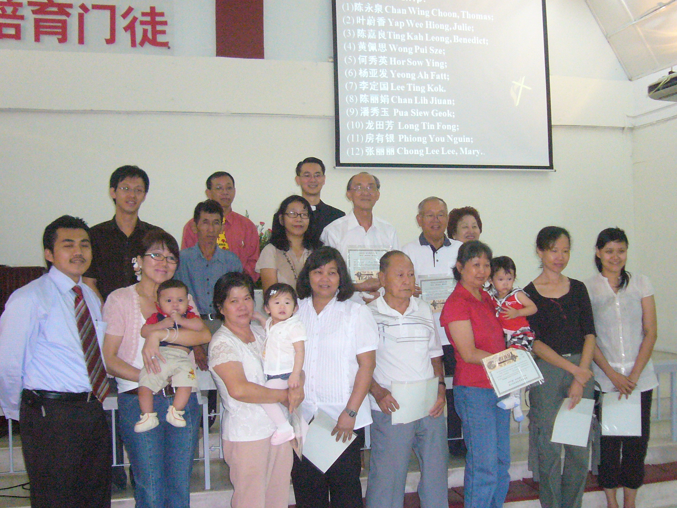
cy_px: 254
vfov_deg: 36.0
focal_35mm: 40
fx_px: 782
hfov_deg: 46.8
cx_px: 338
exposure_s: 1/30
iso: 400
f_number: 2.8
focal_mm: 4.7
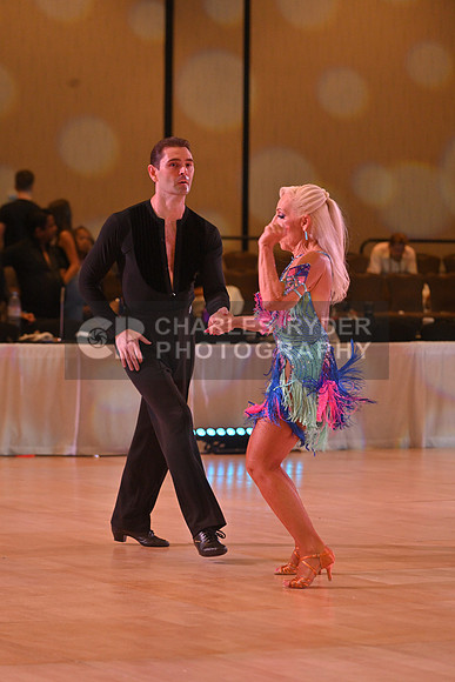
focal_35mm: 135
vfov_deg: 15.2
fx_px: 2558
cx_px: 228
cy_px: 341
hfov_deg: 10.2
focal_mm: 135
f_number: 5
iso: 2000
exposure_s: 1/400
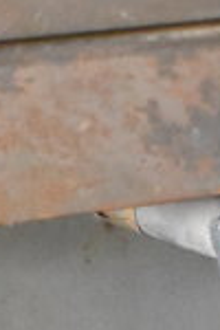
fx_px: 2007
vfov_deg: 9.0
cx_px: 114
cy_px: 562
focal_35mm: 219
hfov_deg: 6.3
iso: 6400
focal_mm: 24
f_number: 4.5
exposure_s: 1/80
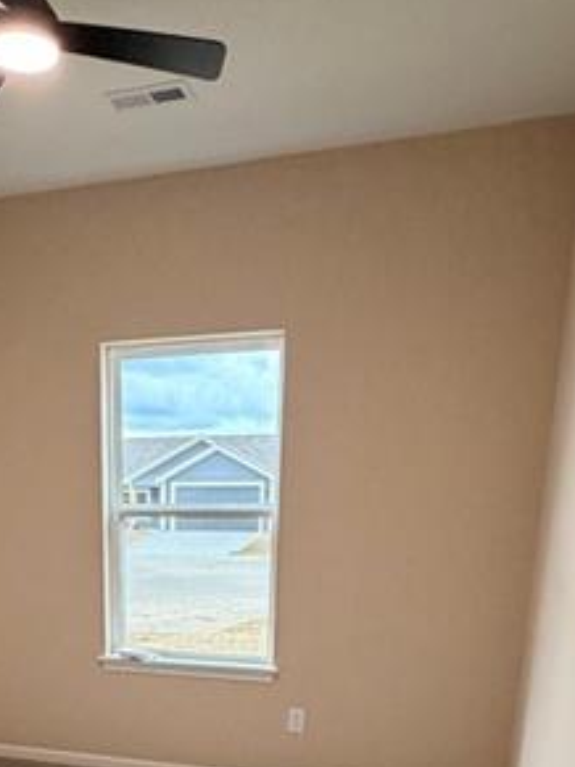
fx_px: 820
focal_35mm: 37
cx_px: 153
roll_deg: +0.6
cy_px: 741
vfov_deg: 43.9
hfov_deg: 37.8
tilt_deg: -15.2
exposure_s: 1/120
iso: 320
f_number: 2.2
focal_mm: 2.22
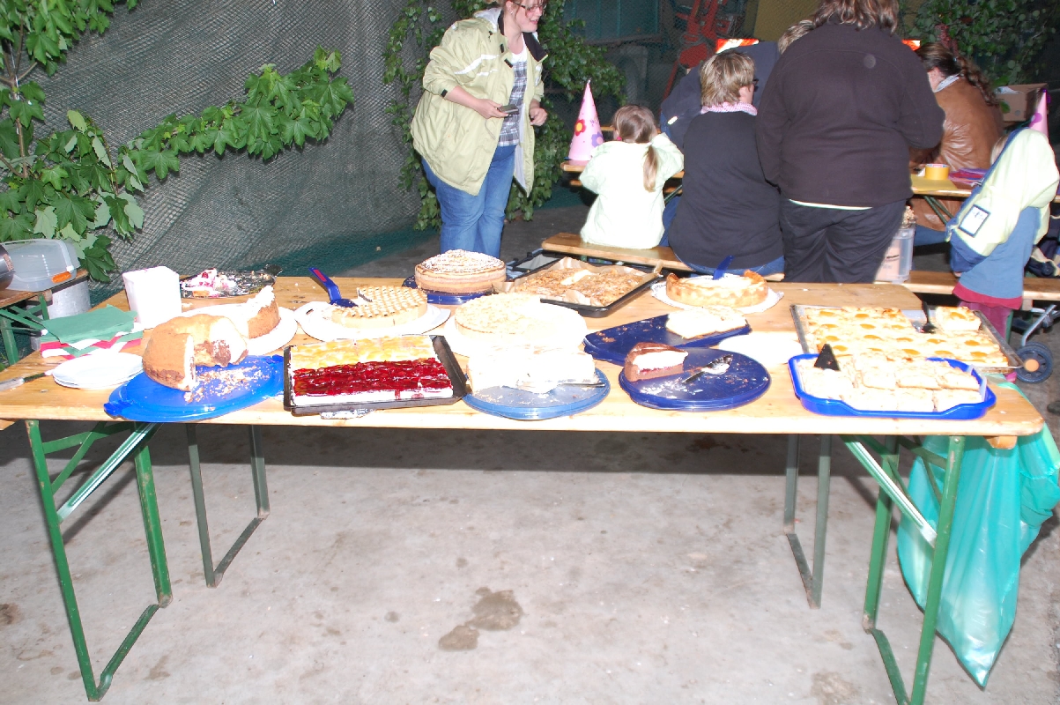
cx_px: 530
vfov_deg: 39.9
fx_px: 971
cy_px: 352
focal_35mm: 33
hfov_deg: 57.3
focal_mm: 22
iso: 400
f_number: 4
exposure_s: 1/60
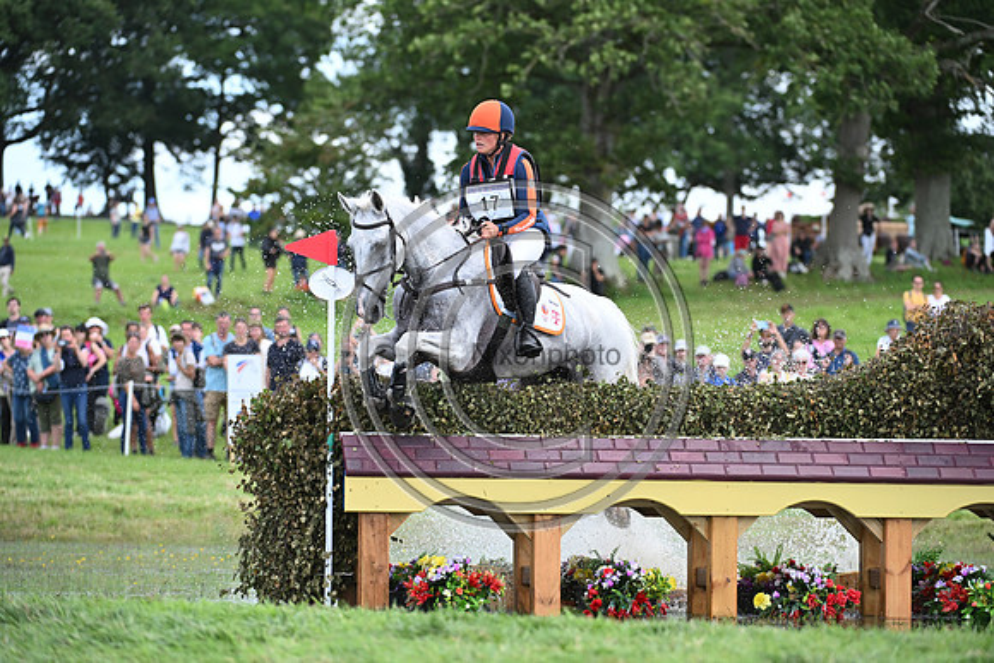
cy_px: 332
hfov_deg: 10.3
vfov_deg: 6.9
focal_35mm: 200
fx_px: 5523
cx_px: 497
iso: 900
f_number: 5
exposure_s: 1/1600
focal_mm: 200
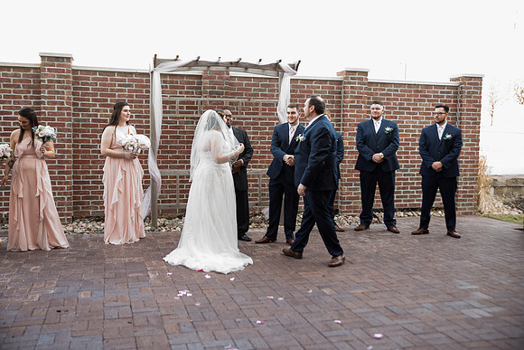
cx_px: 262
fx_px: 553
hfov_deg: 50.7
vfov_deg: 35.1
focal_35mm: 38
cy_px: 175
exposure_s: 1/200
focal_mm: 38
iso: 500
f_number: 2.8
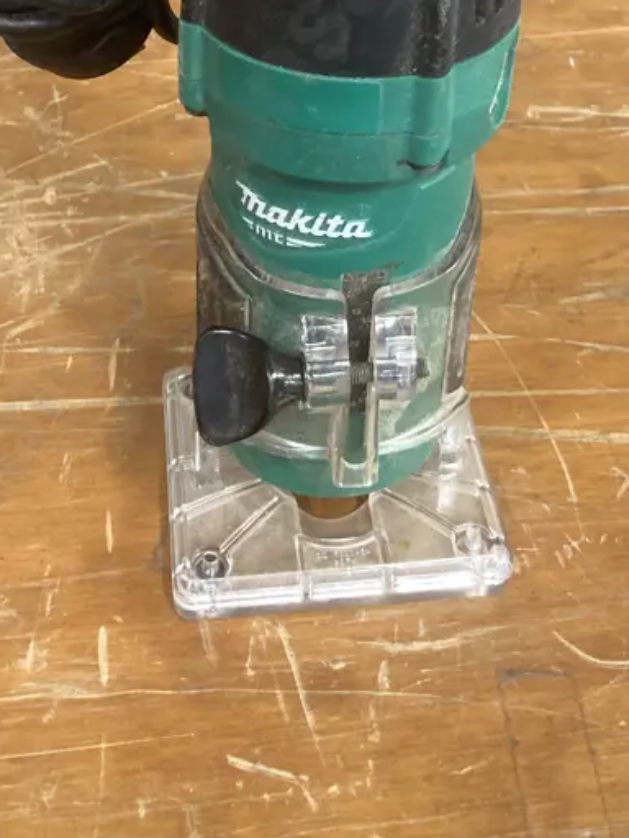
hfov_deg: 26.1
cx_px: 306
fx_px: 1357
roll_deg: -1.0
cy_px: 46
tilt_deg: -31.6
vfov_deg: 32.2
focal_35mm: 56
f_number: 1.8
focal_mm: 3.99
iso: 250
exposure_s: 1/50
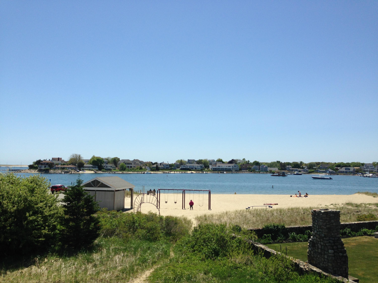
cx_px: 189
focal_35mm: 33
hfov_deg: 55.4
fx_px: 360
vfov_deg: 42.9
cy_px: 142
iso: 50
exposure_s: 1/2358
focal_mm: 4.12
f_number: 2.4
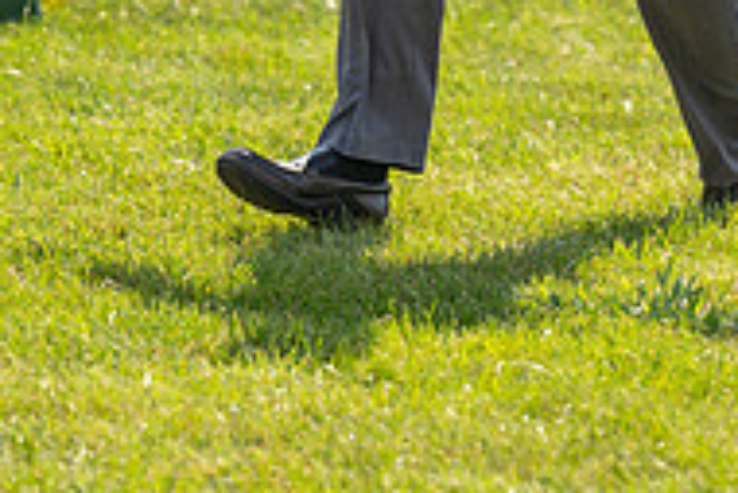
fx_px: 11694
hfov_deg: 3.6
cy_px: -235
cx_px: 618
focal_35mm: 570
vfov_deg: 2.4
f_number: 3.5
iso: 200
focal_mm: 187
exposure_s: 1/1600
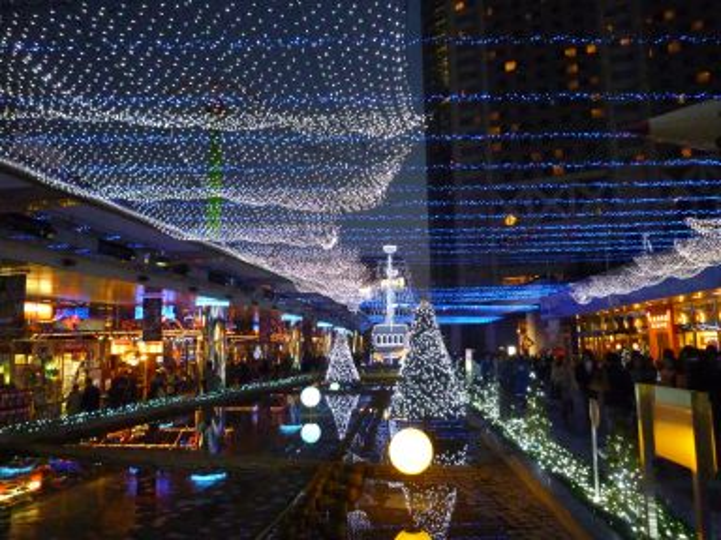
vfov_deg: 54.9
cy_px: 270
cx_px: 360
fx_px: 521
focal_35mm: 25
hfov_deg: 69.4
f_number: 2.8
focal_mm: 4.4
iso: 800
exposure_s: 1/40
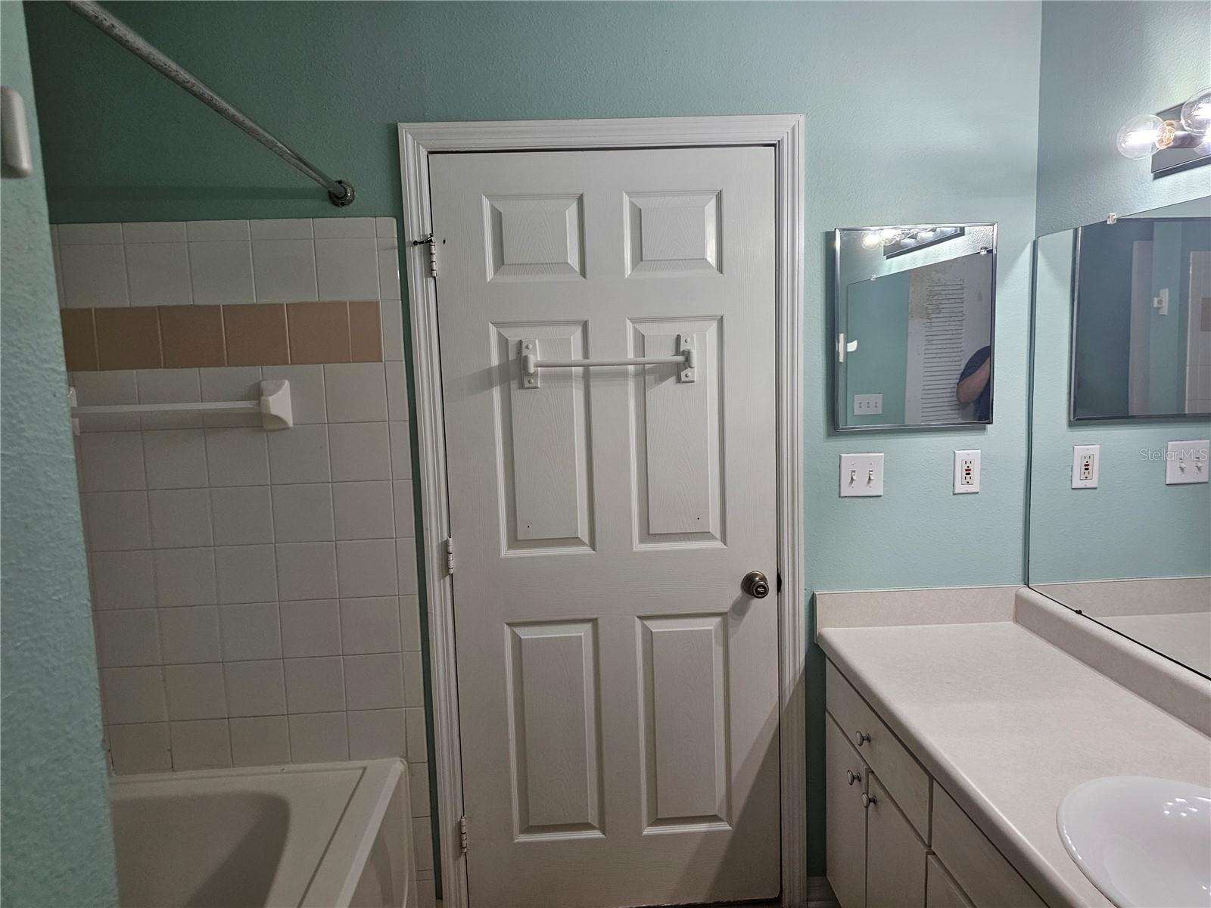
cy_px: 454
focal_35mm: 23
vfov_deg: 58.9
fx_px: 805
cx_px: 606
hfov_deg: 73.9
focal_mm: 6.3
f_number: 1.7
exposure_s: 1/120
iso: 200
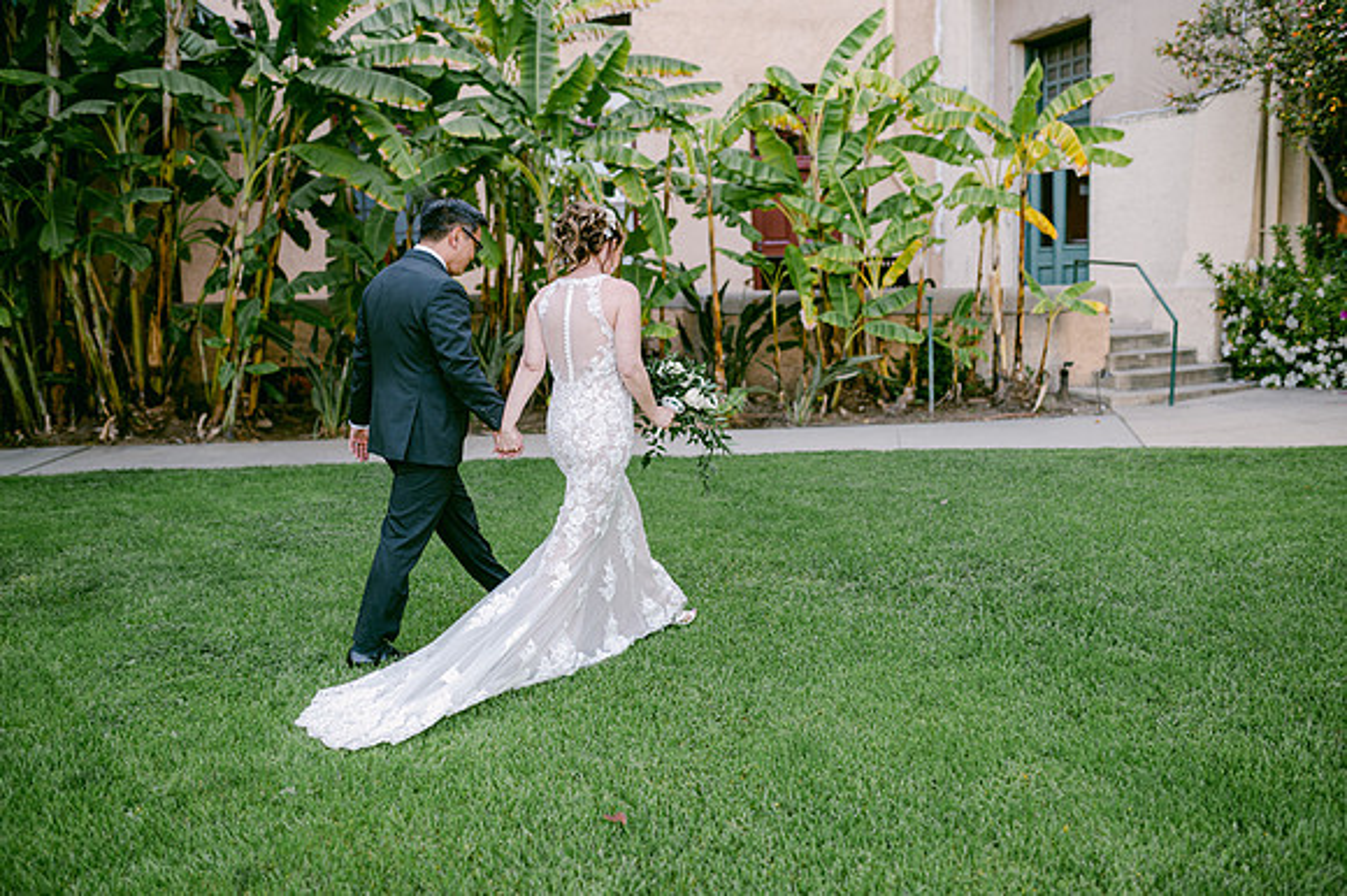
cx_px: 674
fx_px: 1309
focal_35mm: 35
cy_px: 448
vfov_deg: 37.8
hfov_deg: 54.5
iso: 100
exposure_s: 1/200
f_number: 2
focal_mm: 35
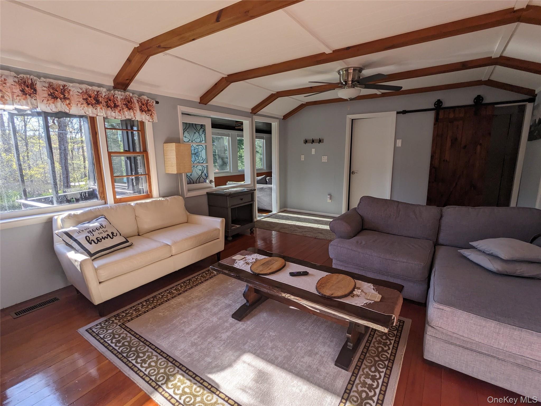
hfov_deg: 94.5
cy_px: 203
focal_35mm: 16
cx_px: 270
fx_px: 250
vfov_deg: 78.1
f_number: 2.2
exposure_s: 1/148
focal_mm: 2.22
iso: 24
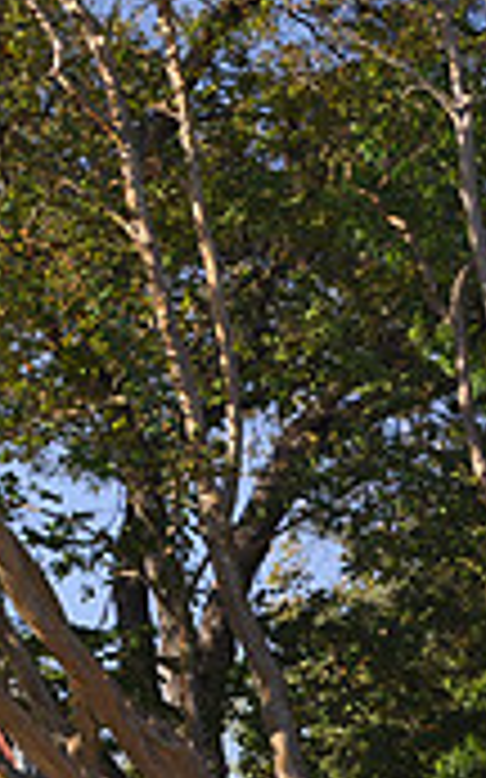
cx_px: -657
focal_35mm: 123
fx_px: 2609
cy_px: 110
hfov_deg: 9.5
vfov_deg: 16.8
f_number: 6.3
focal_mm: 24
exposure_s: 1/160
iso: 200
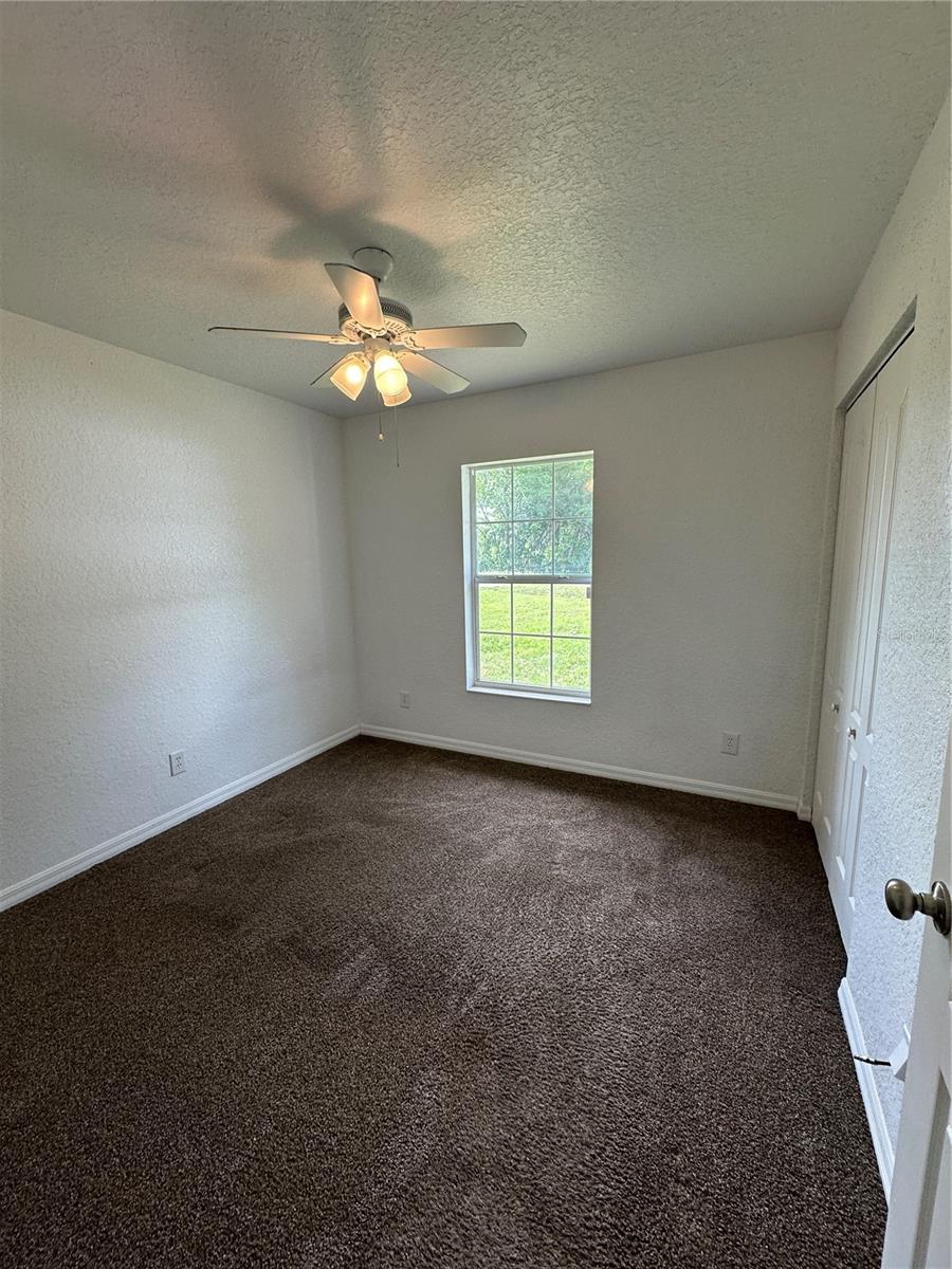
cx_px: 476
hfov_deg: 85.7
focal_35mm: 14
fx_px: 513
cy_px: 634
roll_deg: +3.1
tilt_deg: -1.2
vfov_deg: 102.1
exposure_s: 1/120
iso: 80
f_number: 2.2
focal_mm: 2.22
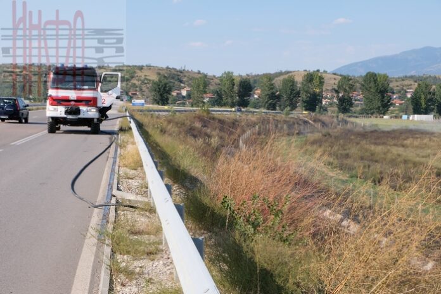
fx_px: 919
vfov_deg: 18.2
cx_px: 220
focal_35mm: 75
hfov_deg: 27.0
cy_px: 147
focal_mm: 50
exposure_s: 1/350
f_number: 10
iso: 400
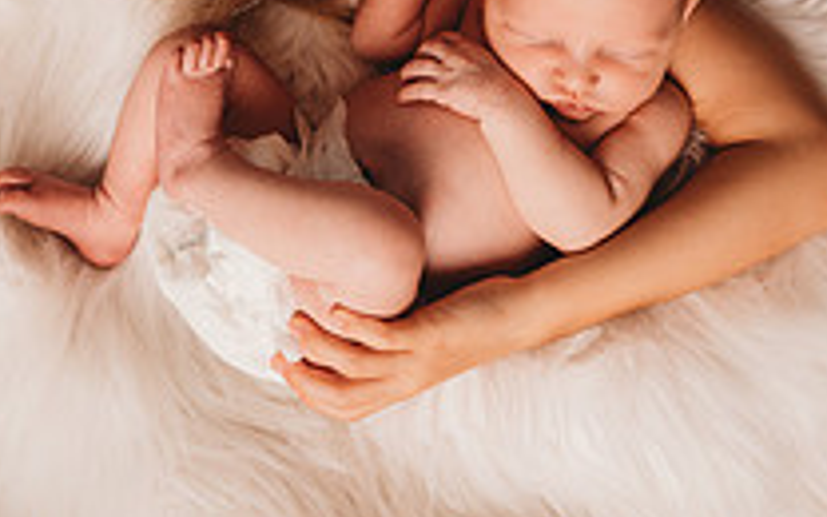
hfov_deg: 38.2
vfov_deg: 22.0
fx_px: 1195
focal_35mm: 53
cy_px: -155
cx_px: 437
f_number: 4
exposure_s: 1/160
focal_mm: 24
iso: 160
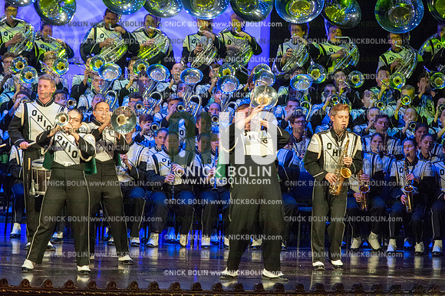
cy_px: 148
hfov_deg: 8.6
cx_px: 222
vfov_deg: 5.7
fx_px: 2965
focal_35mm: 240
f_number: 5.6
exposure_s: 1/320
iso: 8000
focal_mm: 240
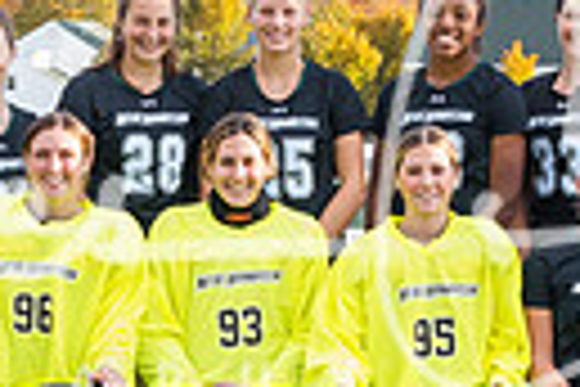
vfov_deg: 7.3
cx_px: 176
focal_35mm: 189
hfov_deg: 10.9
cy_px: 187
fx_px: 3045
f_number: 7.1
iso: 320
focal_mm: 24
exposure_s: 1/100
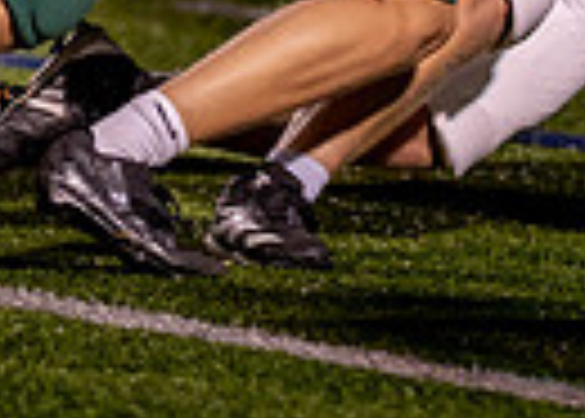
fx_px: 15110
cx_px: 414
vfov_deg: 1.6
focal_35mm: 909
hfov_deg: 2.2
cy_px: -335
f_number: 1.8
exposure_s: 1/1250
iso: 1600
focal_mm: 135
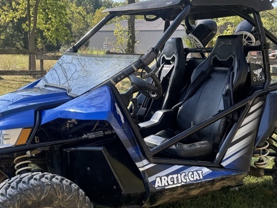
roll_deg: -3.5
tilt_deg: -13.5
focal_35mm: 50
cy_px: 141
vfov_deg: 28.9
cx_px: 132
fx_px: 400
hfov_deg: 38.2
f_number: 1.78
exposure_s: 1/723
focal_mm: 6.76
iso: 80
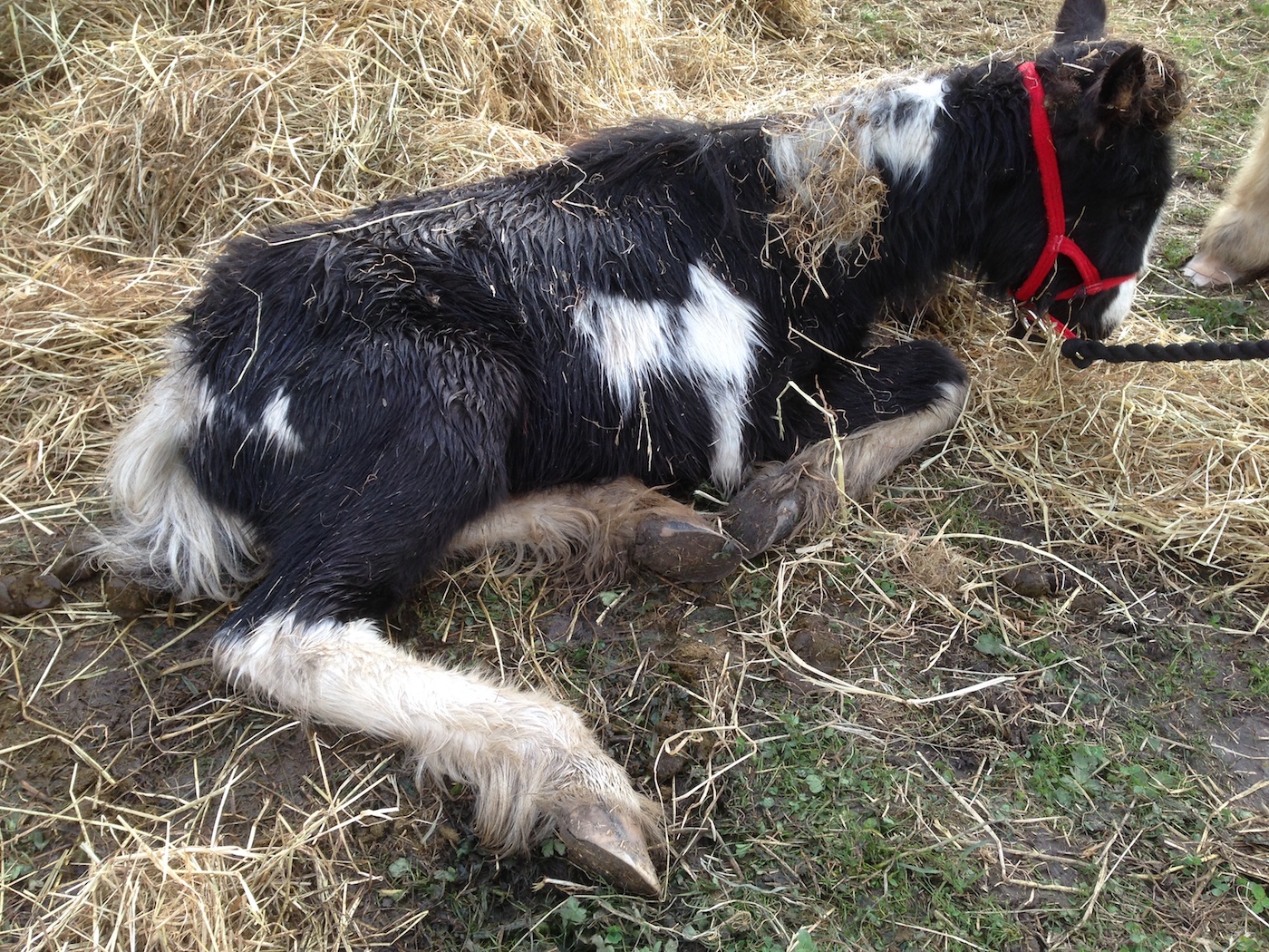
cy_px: 476
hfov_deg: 55.4
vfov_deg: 42.9
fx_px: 1210
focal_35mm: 33
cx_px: 634
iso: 50
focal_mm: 4.12
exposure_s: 1/167
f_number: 2.4
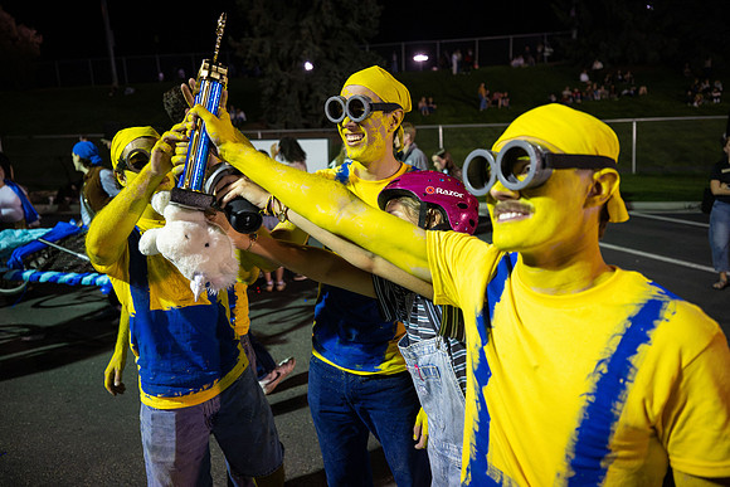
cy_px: 244
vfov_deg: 53.2
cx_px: 365
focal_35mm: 24
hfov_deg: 73.7
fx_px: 487
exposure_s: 1/800
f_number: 2.8
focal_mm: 24
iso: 6400
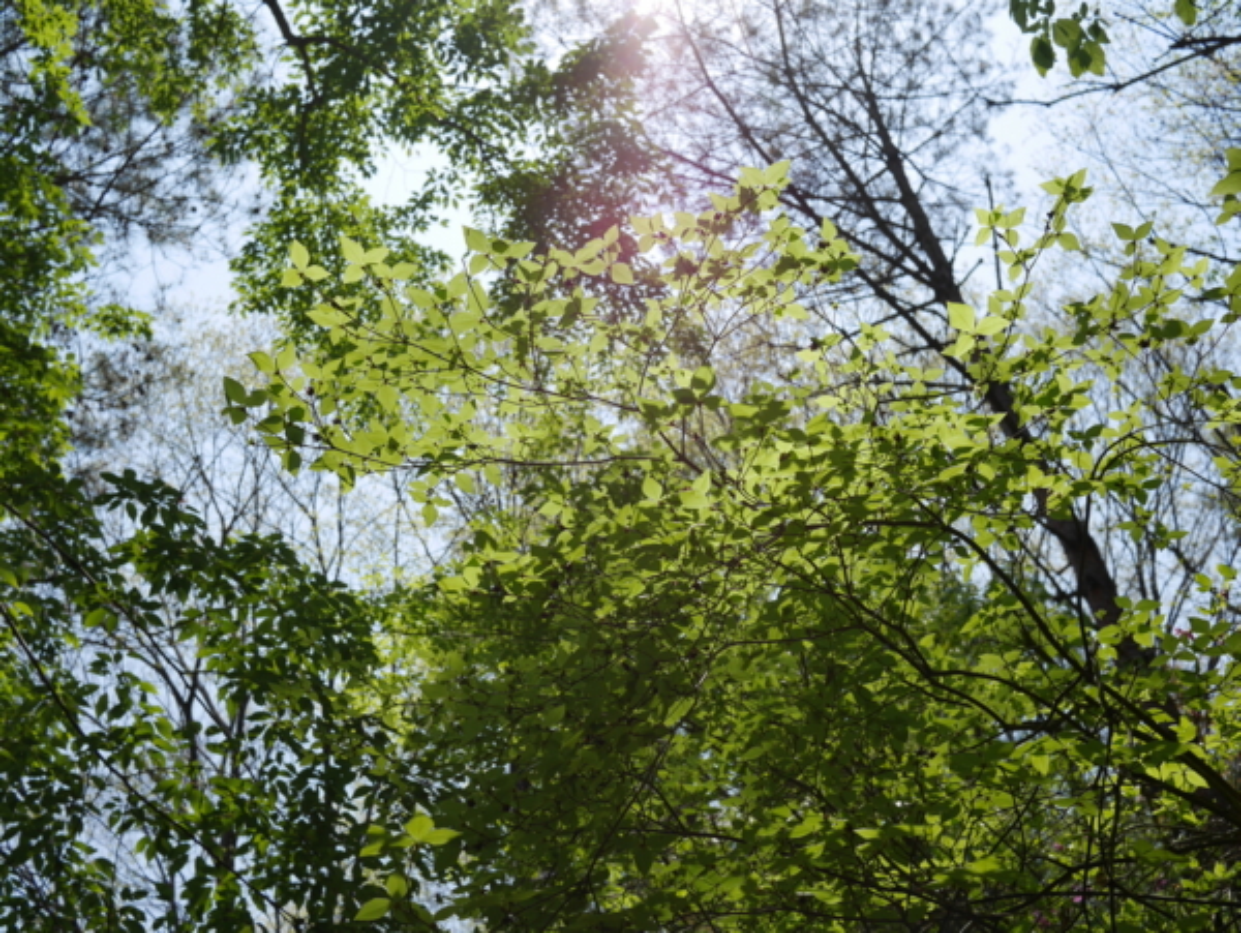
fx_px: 1435
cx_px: 620
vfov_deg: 36.0
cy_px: 466
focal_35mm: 40
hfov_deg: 46.8
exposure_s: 1/1000
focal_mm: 20
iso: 200
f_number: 5
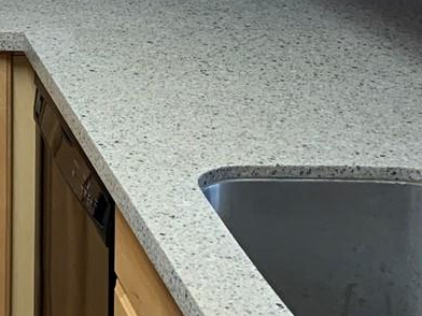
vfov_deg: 12.9
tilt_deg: -3.1
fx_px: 1292
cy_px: -220
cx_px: -214
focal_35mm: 106
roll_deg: +0.0
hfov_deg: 16.8
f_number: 1.8
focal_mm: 4.25
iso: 125
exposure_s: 1/60
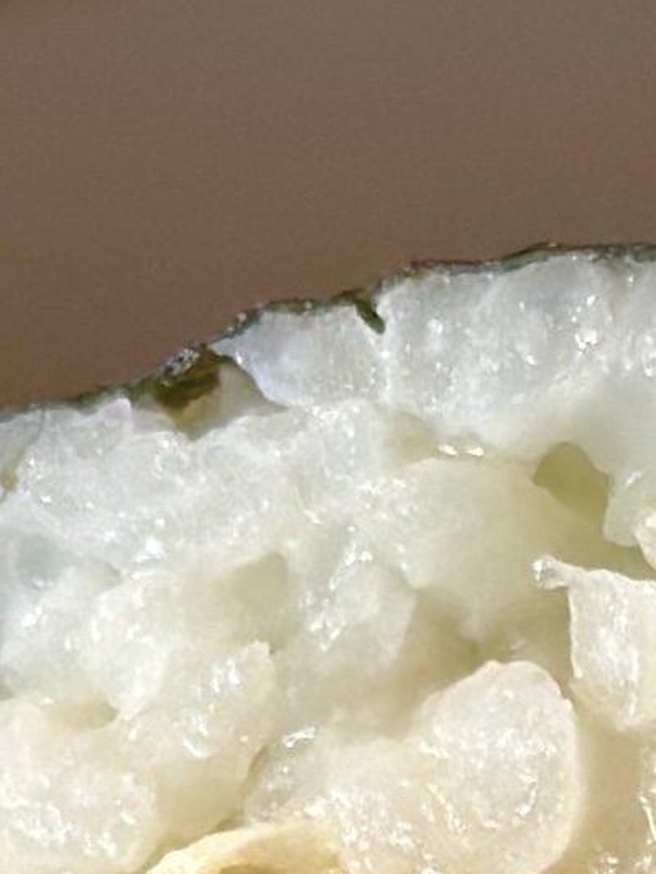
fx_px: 7378
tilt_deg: -17.8
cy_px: 2063
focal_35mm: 292
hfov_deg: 5.0
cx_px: 1139
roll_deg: -0.6
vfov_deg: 6.5
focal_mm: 6.86
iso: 100
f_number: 1.78
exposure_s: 1/120
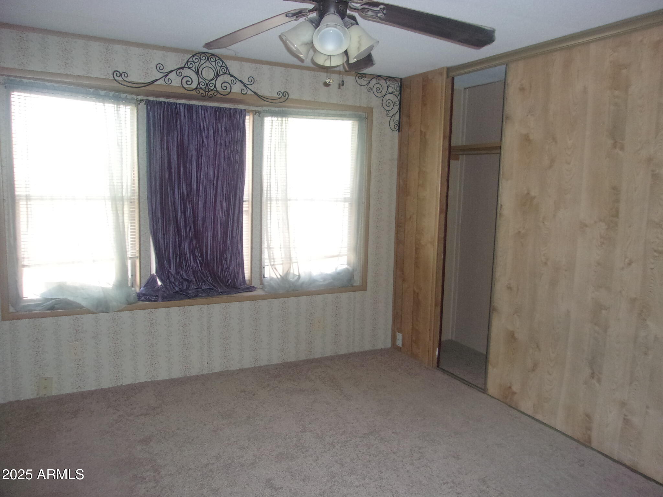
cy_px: 248
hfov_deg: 65.3
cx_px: 332
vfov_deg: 51.4
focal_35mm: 27
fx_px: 517
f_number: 3
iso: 250
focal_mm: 4.9
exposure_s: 1/34
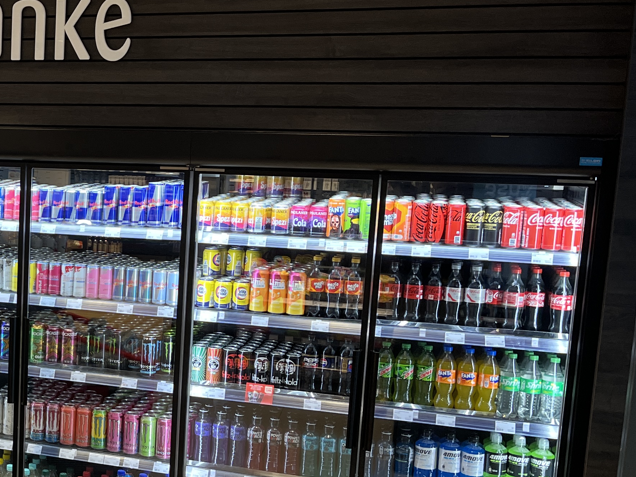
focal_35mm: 59
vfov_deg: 24.8
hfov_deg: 29.3
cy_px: 284
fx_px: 1084
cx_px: -73
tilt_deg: -9.3
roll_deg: -0.6
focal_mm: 5.1
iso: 80
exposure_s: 1/100
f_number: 1.6
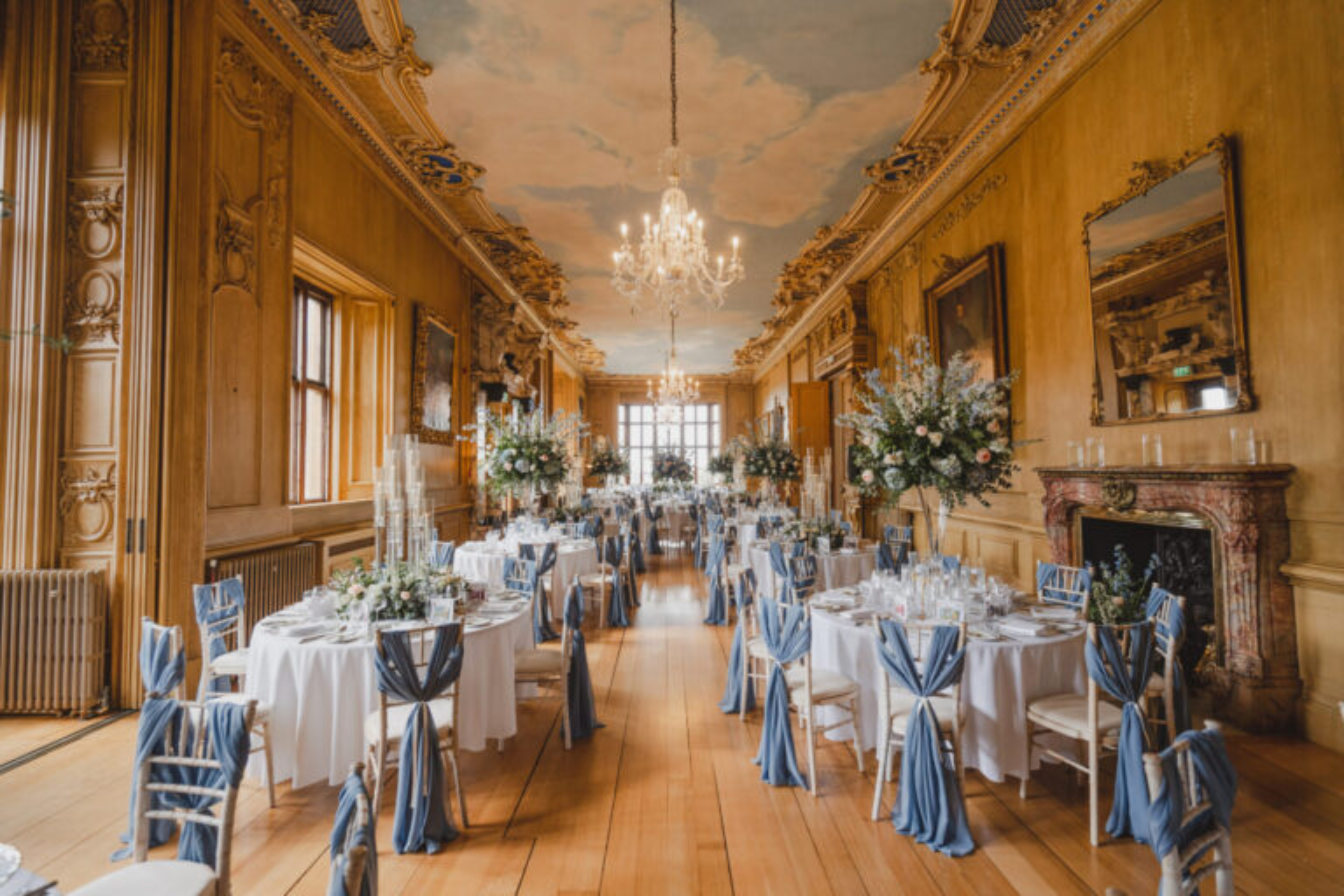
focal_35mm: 16
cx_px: 672
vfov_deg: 73.7
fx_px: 597
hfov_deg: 96.7
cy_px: 448
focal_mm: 16
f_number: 4
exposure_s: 1/125
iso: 500
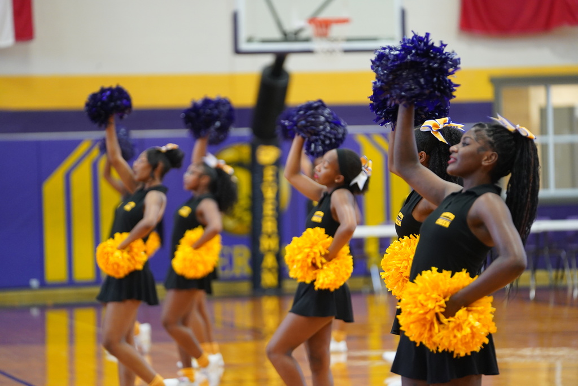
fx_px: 2601
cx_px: 289
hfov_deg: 12.7
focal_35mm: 162
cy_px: 193
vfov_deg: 8.5
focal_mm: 162
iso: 2500
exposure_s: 1/200
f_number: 2.8
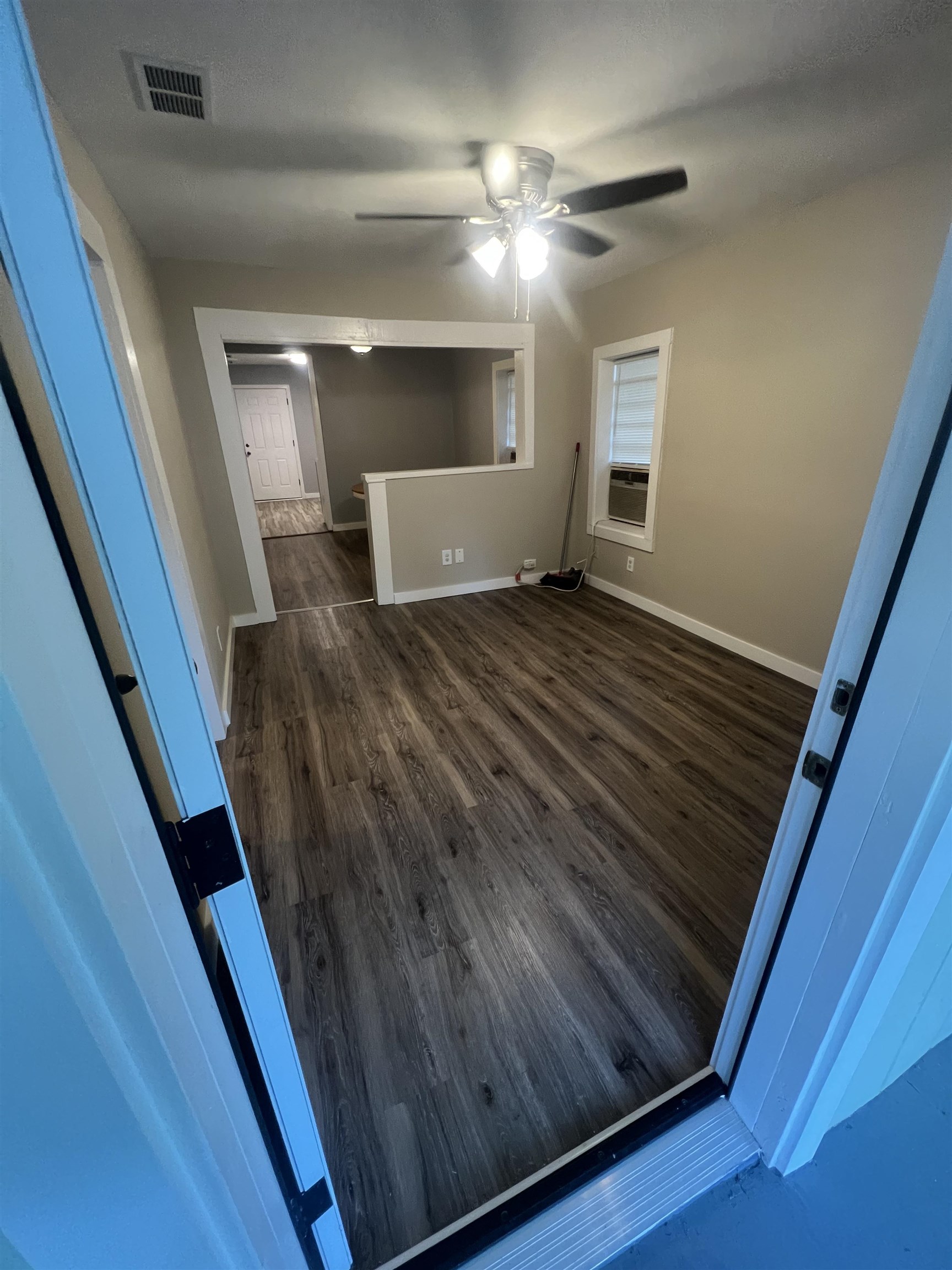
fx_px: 477
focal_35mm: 13
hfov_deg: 89.9
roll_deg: +1.2
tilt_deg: -21.8
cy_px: 635
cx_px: 476
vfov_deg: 106.2
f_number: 1.8
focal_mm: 1.57
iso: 320
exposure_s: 1/60
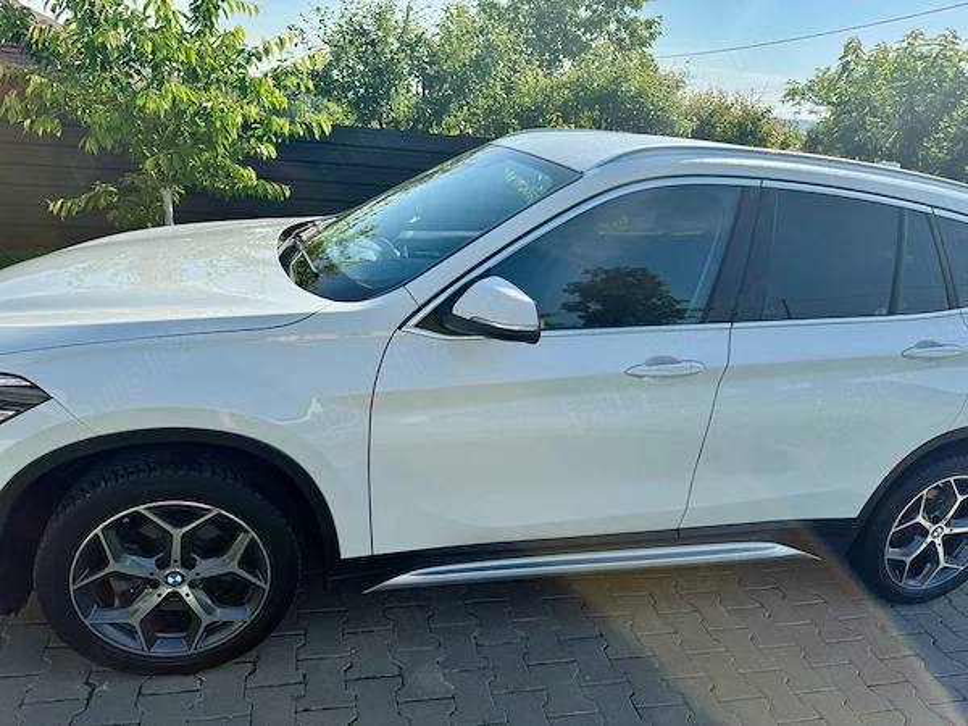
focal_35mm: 24
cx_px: 484
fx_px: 671
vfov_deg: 56.8
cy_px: 363
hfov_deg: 71.6
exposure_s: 1/3145
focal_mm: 6.76
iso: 80
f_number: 1.78
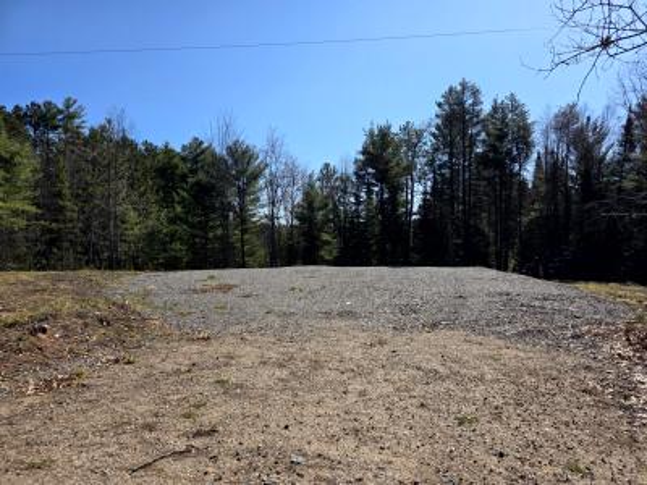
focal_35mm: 23
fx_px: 430
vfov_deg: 58.9
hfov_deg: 73.9
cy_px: 242
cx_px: 324
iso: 80
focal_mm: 6.3
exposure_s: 1/6355
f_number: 1.7
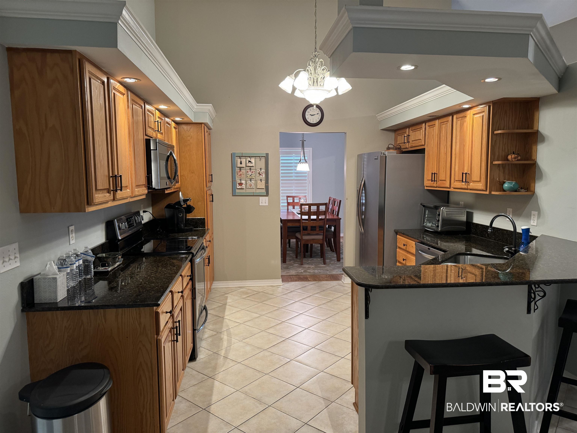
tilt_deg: -5.1
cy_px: 216
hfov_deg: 71.6
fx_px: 400
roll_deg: +0.7
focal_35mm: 24
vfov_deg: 56.8
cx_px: 288
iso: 200
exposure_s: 1/60
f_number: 1.78
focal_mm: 6.76
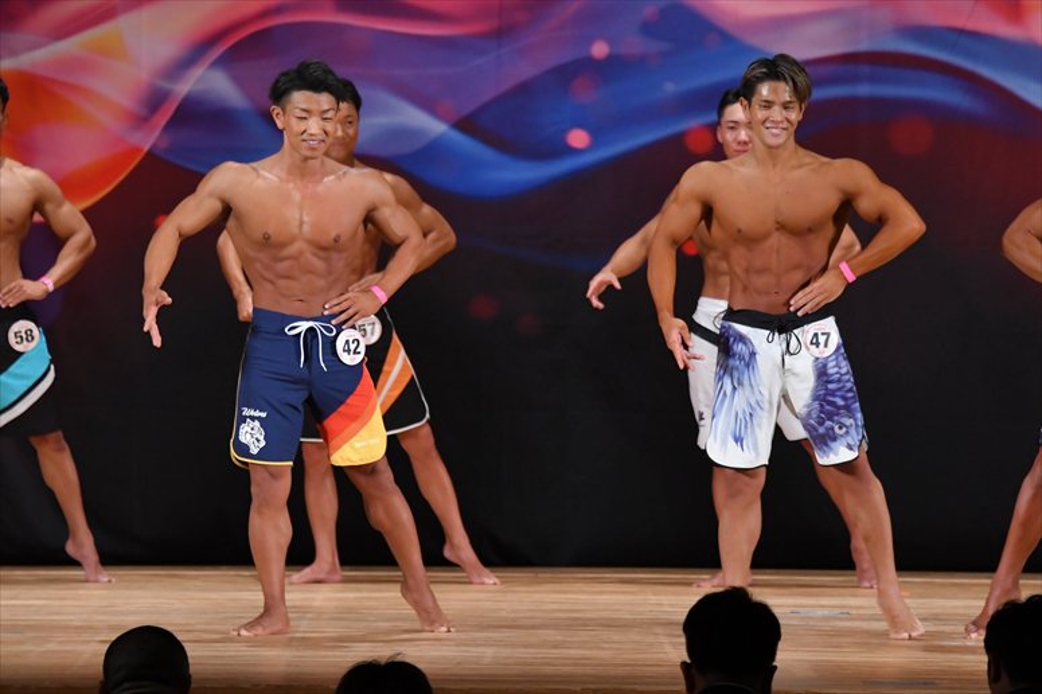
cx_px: 521
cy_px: 347
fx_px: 7377
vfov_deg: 5.4
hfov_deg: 8.1
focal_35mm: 255
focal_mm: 170
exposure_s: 1/400
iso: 3200
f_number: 5.6
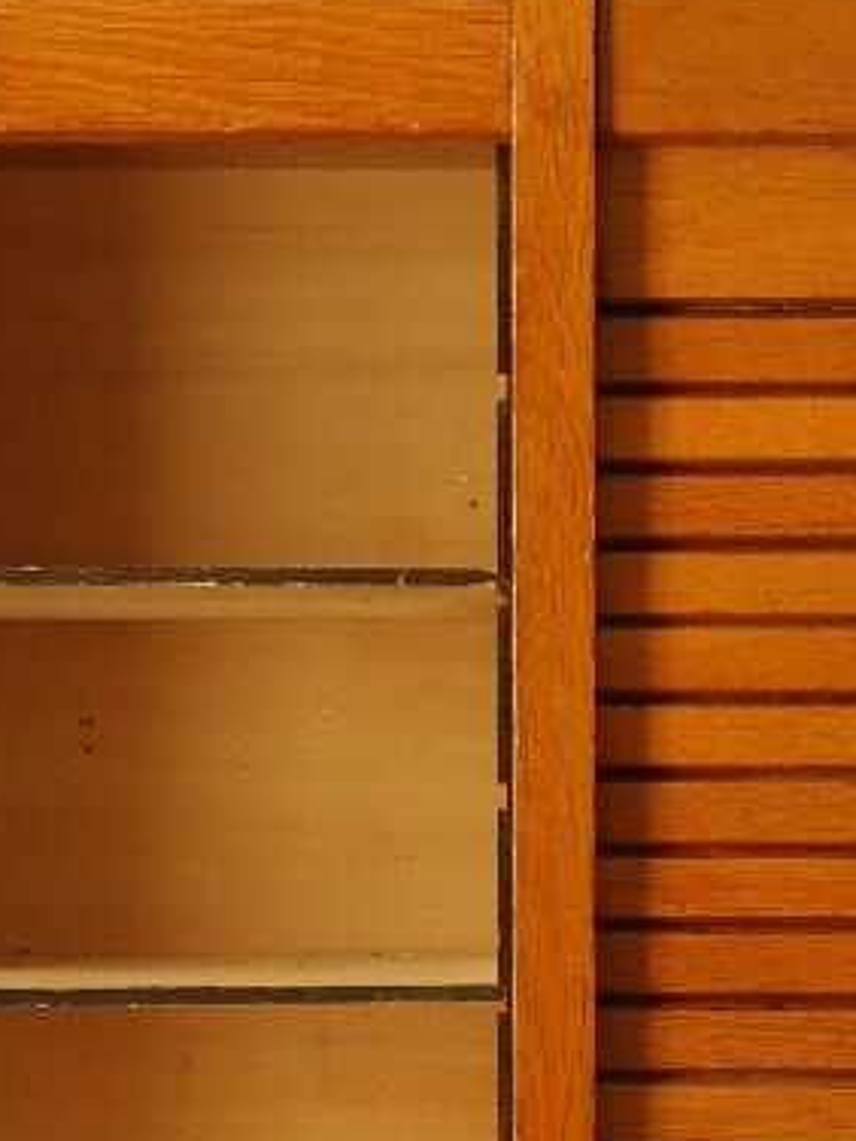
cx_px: 613
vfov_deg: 13.3
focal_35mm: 146
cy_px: 1220
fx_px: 4814
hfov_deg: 10.1
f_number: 5.6
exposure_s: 1/30
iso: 400
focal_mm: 22
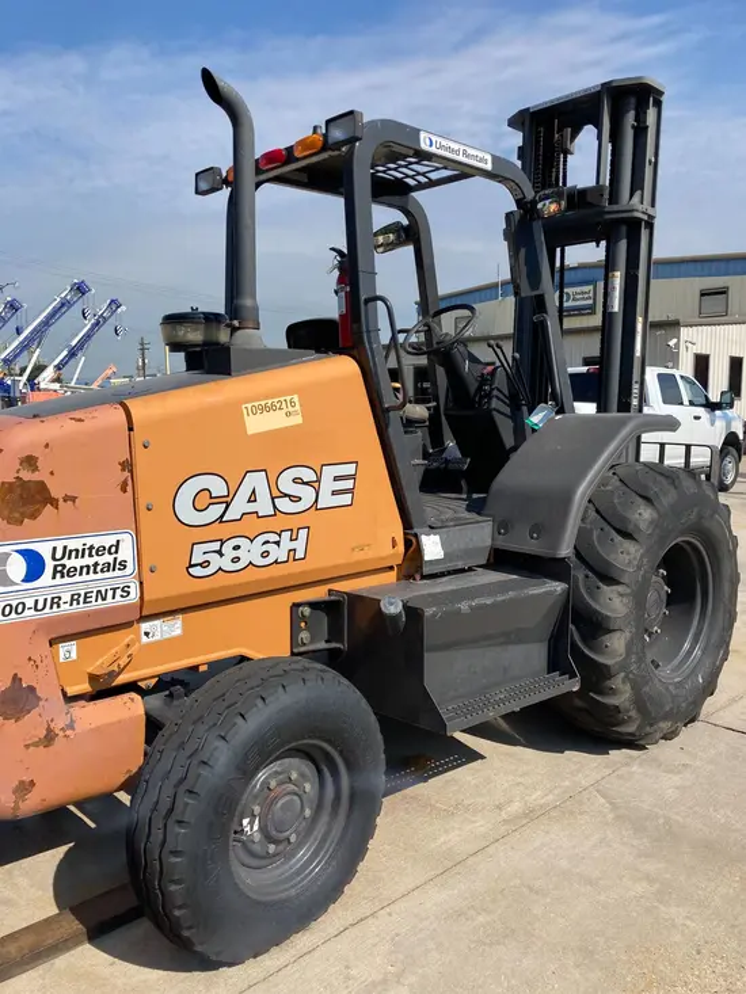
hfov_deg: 49.8
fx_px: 804
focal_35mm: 28
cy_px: 497
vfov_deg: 63.4
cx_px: 373
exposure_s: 1/2315
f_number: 1.8
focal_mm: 3.99
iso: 20
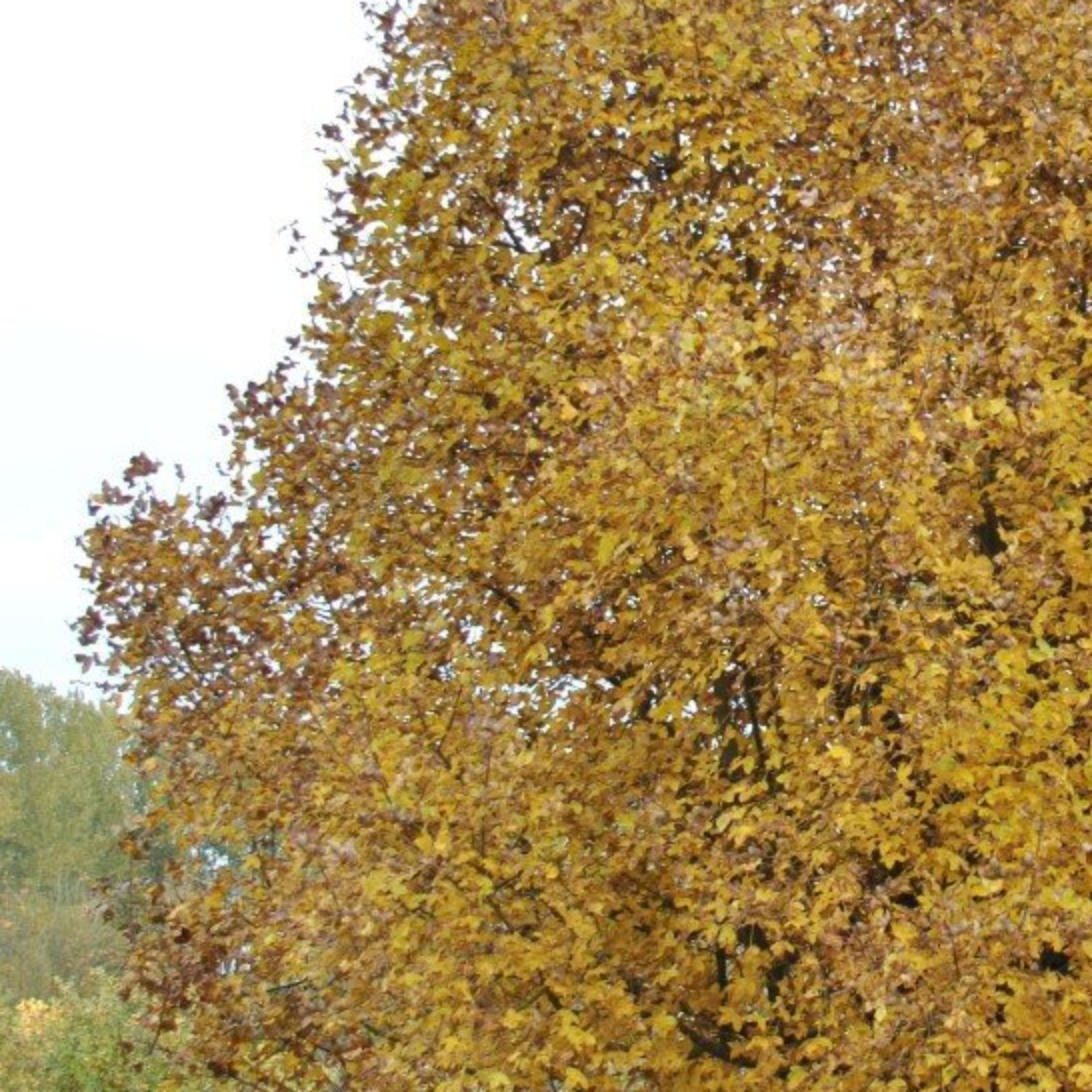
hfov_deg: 18.1
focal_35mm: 94
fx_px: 3364
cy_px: 405
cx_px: 1030
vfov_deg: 18.4
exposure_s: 1/200
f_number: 7.1
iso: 200
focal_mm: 25
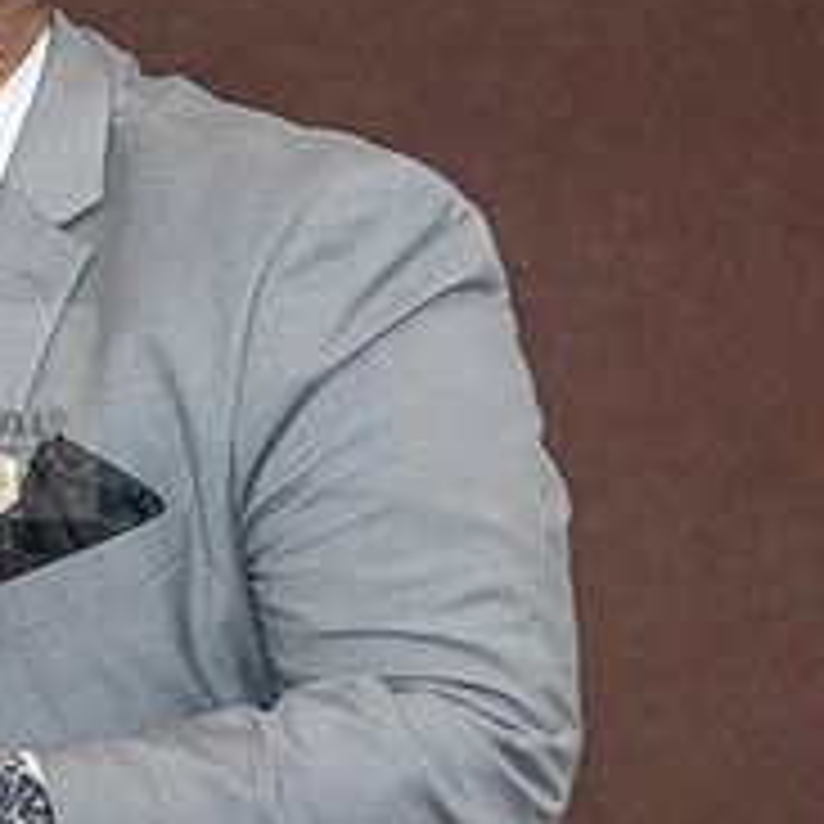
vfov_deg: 9.3
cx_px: -337
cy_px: 625
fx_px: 5036
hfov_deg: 9.2
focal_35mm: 187
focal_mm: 50
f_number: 3.5
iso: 800
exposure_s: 1/125
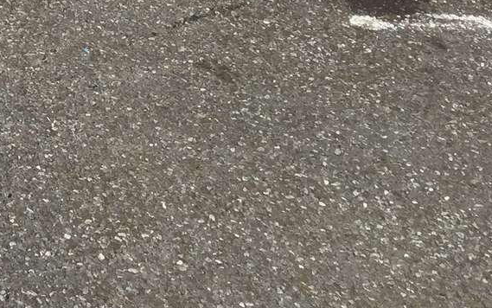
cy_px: -337
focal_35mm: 108
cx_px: -274
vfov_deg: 10.9
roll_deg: -1.2
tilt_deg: -15.2
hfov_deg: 17.2
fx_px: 1449
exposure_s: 1/2083
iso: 32
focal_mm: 4.15
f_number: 2.2
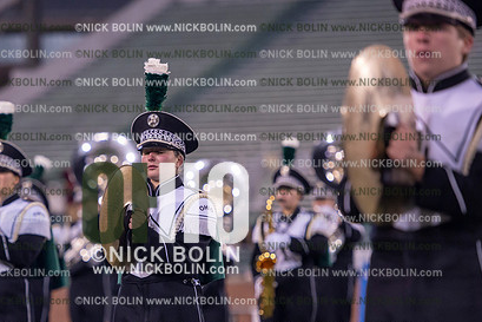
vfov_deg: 6.2
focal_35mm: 220
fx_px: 2946
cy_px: 219
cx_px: 165
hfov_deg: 9.3
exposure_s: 1/1250
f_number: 2.8
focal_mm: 155
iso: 2500
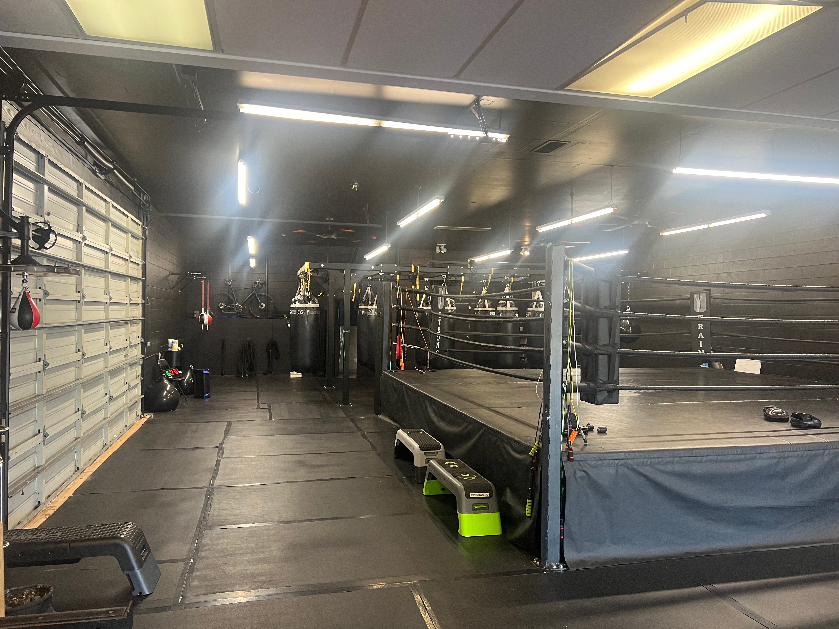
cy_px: 314
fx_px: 630
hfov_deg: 67.3
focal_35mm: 26
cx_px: 420
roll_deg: -0.5
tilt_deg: -0.2
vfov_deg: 53.1
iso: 160
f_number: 1.5
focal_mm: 5.7
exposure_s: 1/60
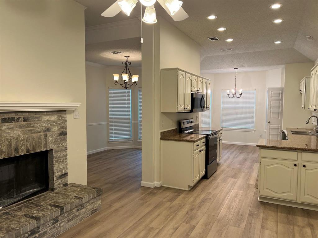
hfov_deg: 67.3
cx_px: 159
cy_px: 119
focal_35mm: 26
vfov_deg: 53.1
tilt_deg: -4.8
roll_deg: -0.1
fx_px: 239
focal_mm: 5.7
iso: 125
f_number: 1.5
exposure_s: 1/120
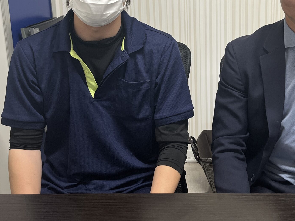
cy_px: 50
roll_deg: +0.7
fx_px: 409
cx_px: 200
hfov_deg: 39.1
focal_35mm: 48
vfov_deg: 29.7
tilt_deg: -13.1
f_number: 1.6
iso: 125
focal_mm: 5.1
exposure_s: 1/116
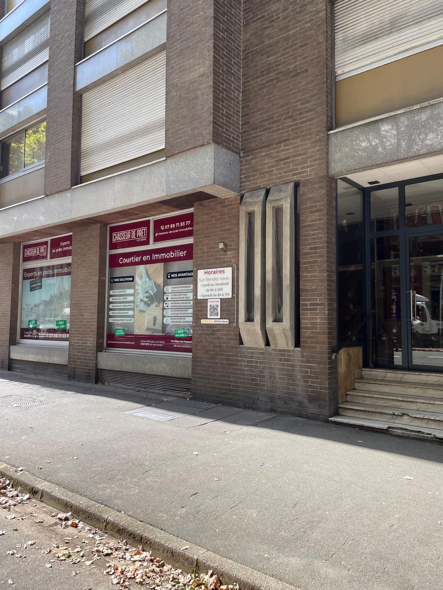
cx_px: 222
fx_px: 444
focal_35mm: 26
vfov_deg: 67.3
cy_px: 295
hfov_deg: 53.1
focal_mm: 4.2
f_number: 1.6
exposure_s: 1/569
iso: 32
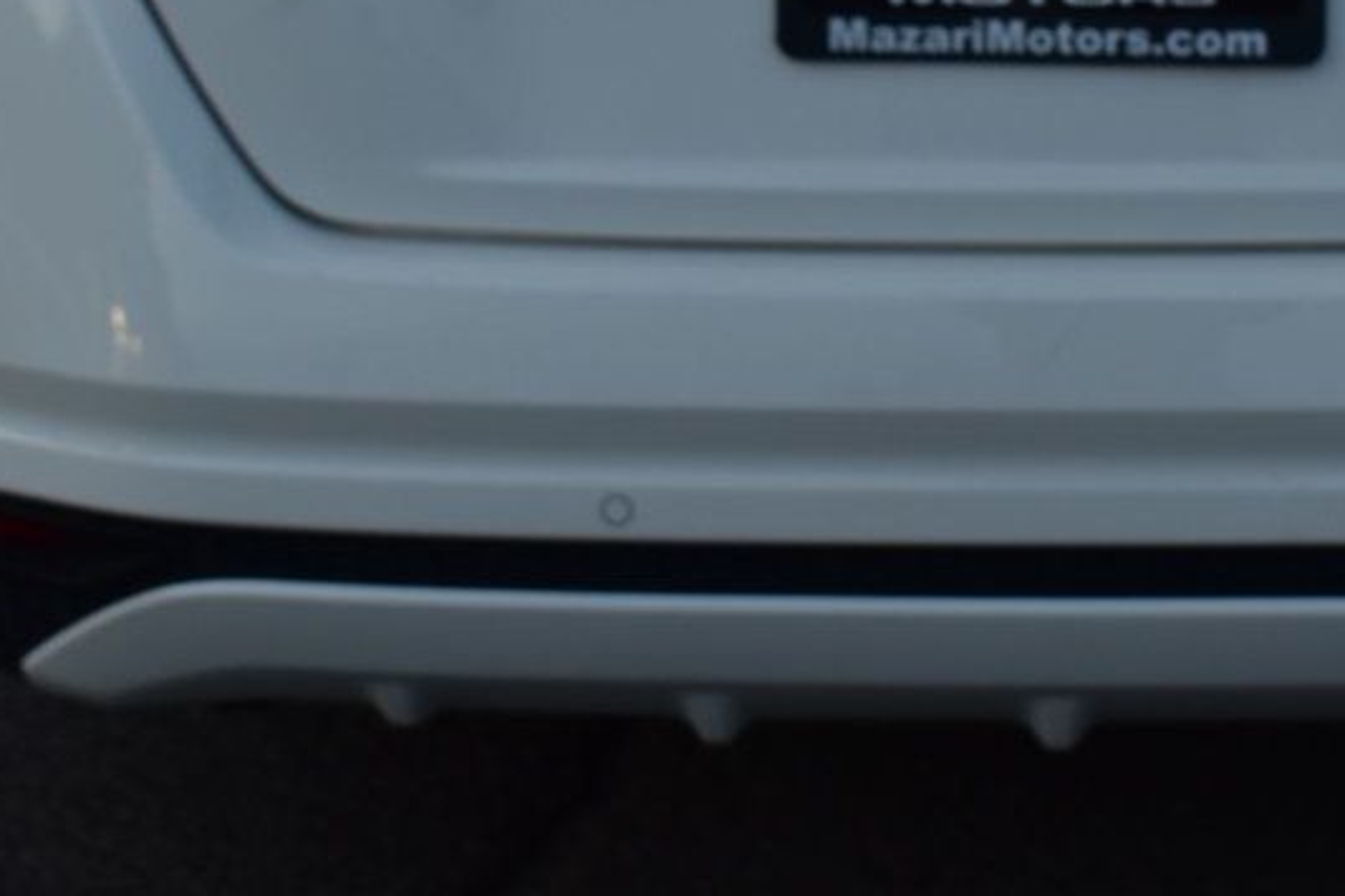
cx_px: 1115
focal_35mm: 98
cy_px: 182
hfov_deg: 20.5
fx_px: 3660
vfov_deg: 13.9
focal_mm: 34
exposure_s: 1/15
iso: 560
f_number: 6.3
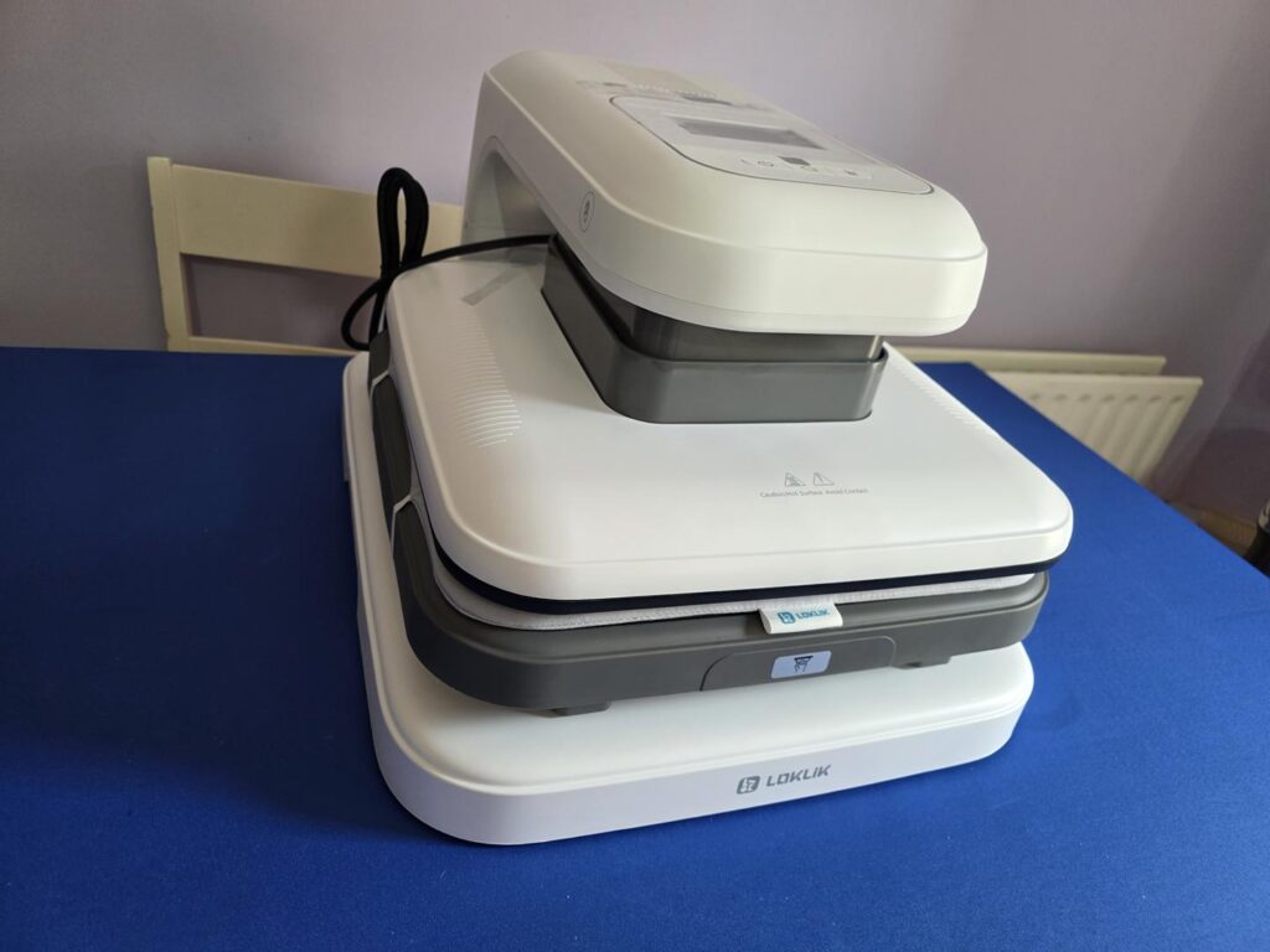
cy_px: 476
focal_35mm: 23
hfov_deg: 73.9
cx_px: 635
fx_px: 844
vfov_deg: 58.9
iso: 160
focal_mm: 6.3
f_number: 1.7
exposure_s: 1/100
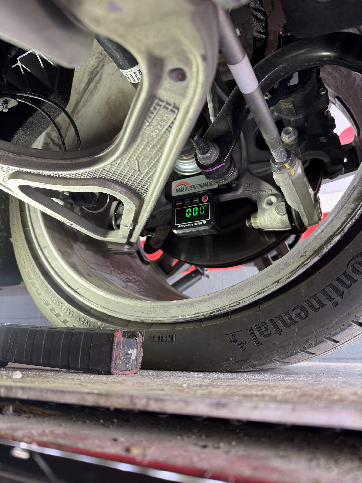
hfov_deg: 56.8
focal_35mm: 24
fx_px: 335
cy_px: 242
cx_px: 181
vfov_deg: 71.6
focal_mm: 6.76
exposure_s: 1/60
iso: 125
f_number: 1.78
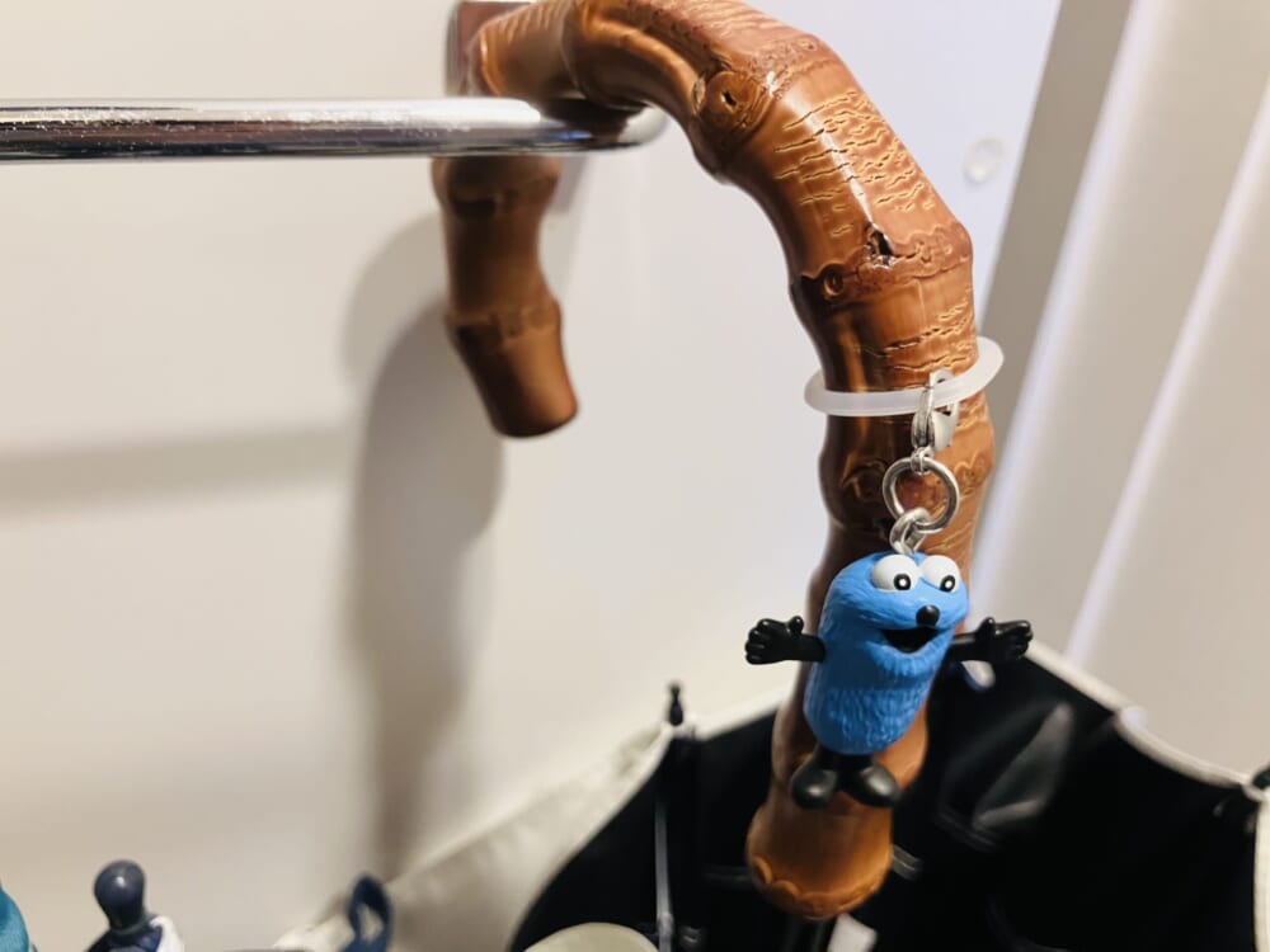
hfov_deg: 63.4
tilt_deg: -29.3
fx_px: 1027
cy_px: 476
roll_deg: -5.7
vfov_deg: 49.7
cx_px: 635
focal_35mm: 28
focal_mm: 3.99
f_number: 1.8
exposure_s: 1/50
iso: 320
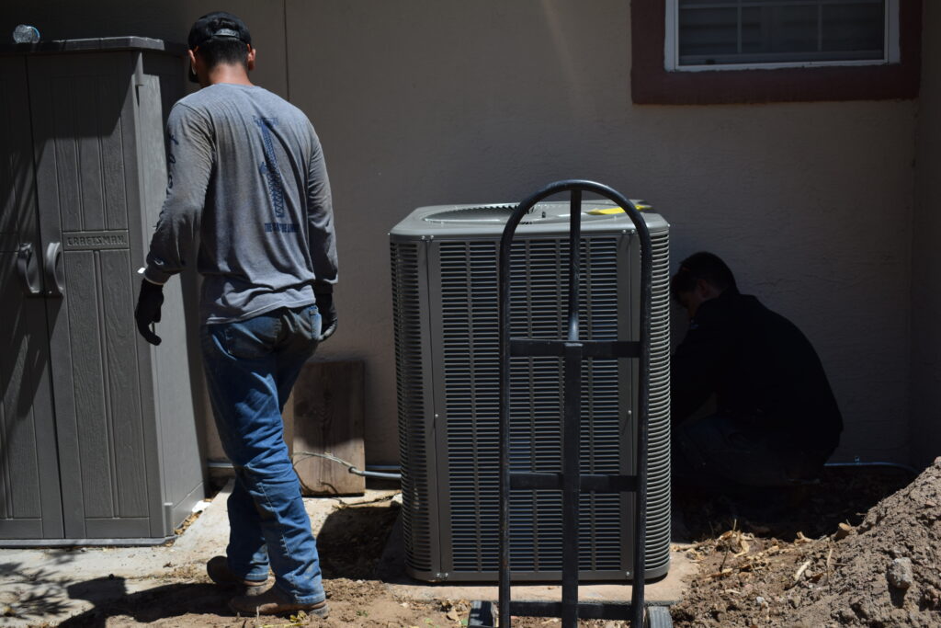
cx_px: 470
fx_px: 1137
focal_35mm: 44
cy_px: 314
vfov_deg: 30.9
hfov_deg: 45.0
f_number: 4.2
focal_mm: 29
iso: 100
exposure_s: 1/1000
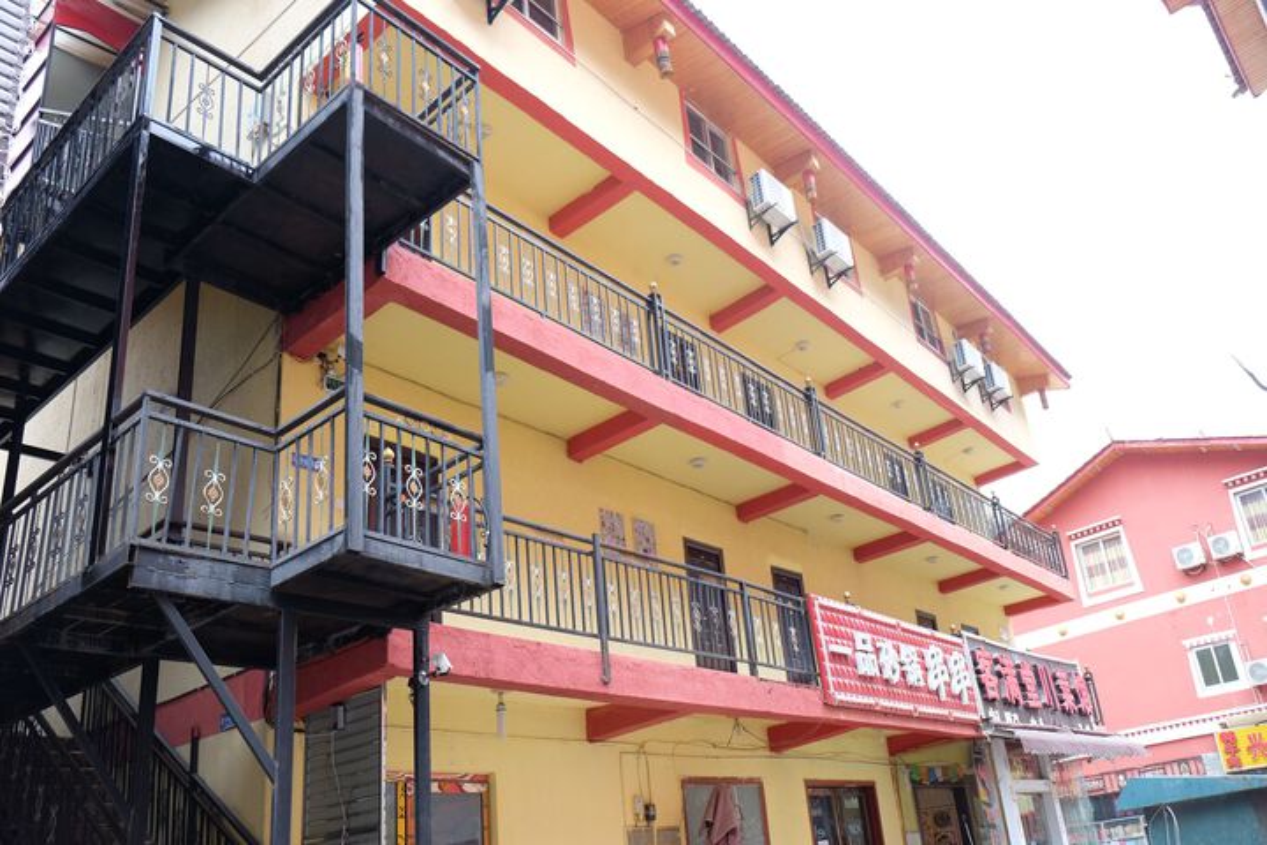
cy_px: 422
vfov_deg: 47.9
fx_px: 950
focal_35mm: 27
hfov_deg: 67.4
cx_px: 634
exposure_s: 1/85
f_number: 2.8
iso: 200
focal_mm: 18
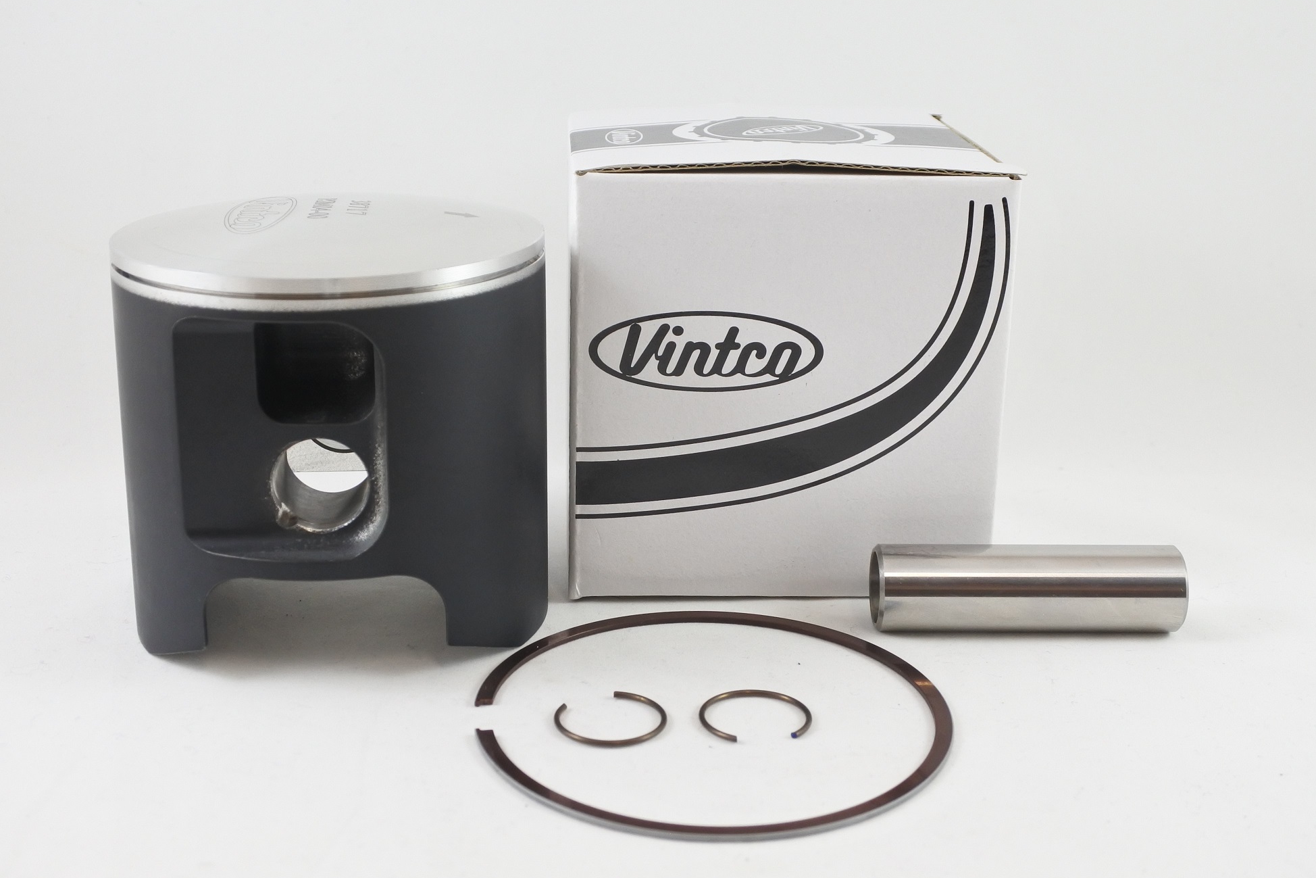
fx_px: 1353
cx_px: 630
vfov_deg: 35.9
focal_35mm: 37
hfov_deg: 51.9
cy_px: 439
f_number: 3.8
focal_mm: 12.3
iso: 450
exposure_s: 1/125
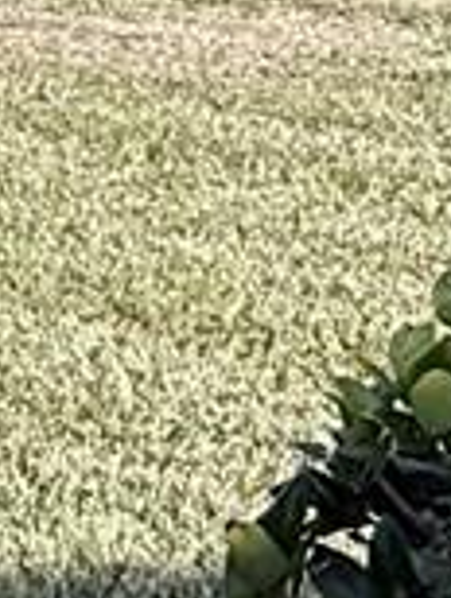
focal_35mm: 145
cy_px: 140
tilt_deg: -14.7
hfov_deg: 9.0
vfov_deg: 13.5
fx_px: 2512
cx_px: -704
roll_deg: +4.0
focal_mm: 2.22
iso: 50
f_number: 2.2
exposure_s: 1/1698
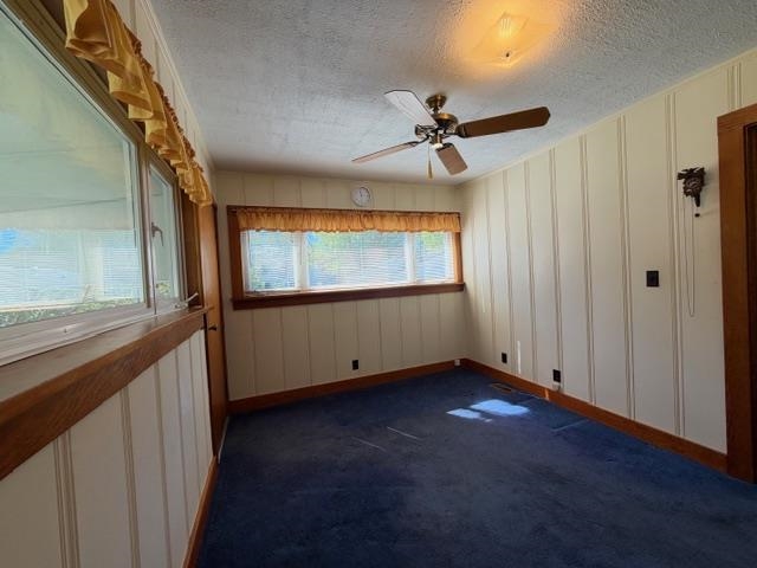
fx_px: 306
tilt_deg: -1.0
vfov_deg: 85.7
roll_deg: +3.0
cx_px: 378
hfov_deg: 102.1
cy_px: 284
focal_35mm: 14
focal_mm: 2.22
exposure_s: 1/120
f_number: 2.2
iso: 64
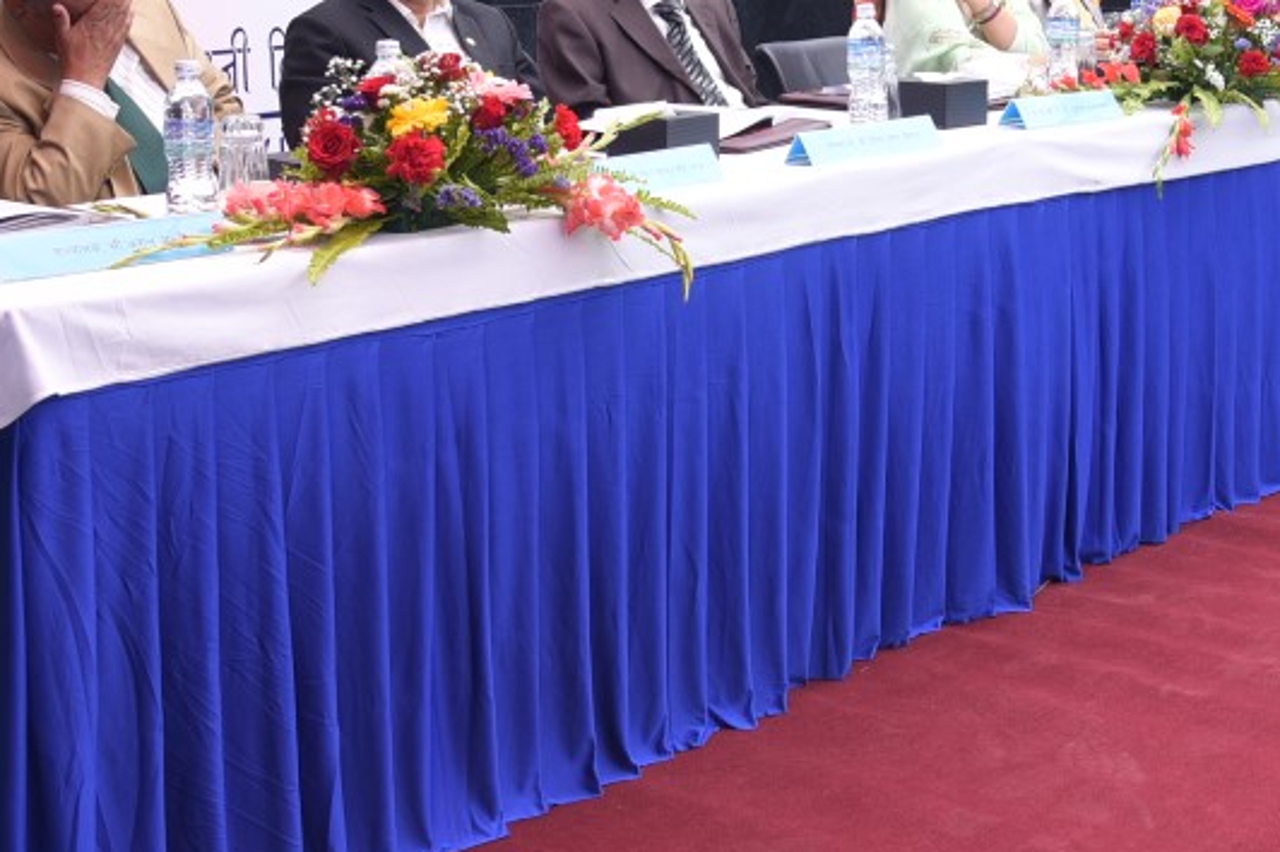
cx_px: 804
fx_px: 2310
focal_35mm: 65
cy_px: 135
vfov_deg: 20.6
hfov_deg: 30.8
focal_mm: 30
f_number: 5
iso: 200
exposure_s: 1/200
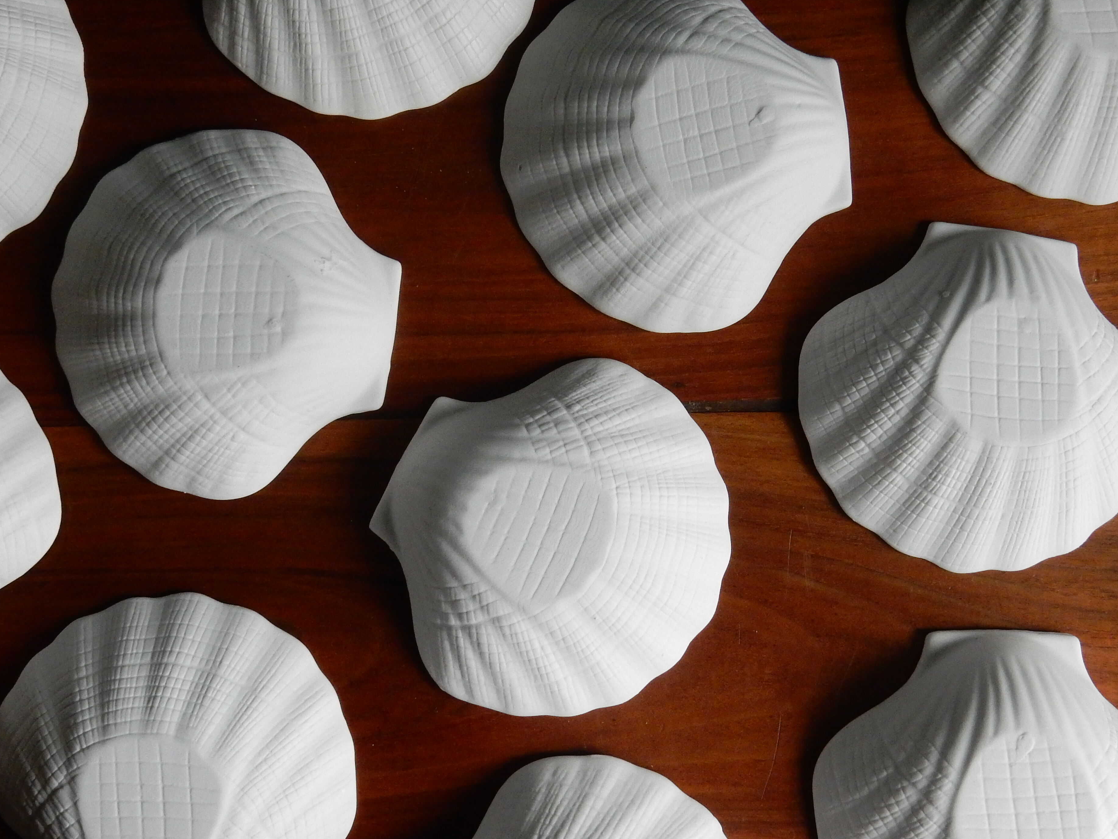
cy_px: 431
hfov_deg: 42.1
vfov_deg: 32.2
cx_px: 549
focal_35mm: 45
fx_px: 1453
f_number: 4
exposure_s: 1/40
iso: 500
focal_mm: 6.4
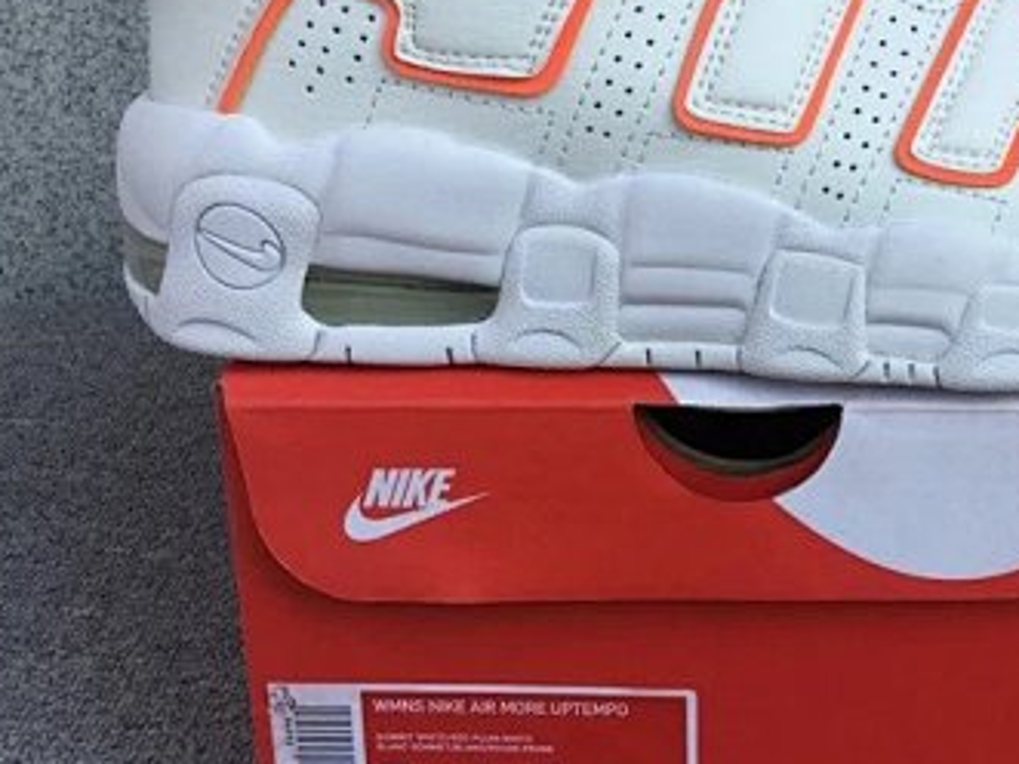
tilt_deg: -19.6
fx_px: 1766
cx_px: 745
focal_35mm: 60
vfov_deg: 24.2
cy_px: 203
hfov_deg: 31.7
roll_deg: +1.1
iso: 25
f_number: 2.4
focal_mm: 3.3
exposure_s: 1/905
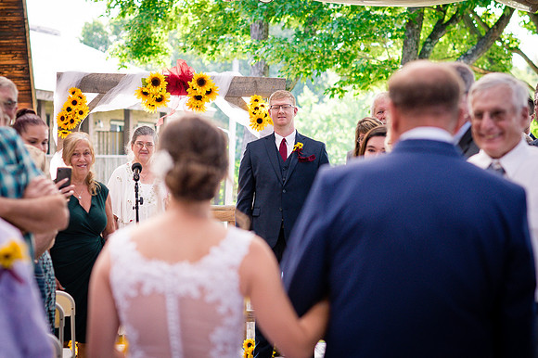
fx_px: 1805
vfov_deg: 11.3
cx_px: 252
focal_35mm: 121
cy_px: 168
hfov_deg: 17.0
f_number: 3.2
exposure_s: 1/400
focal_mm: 85
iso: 400
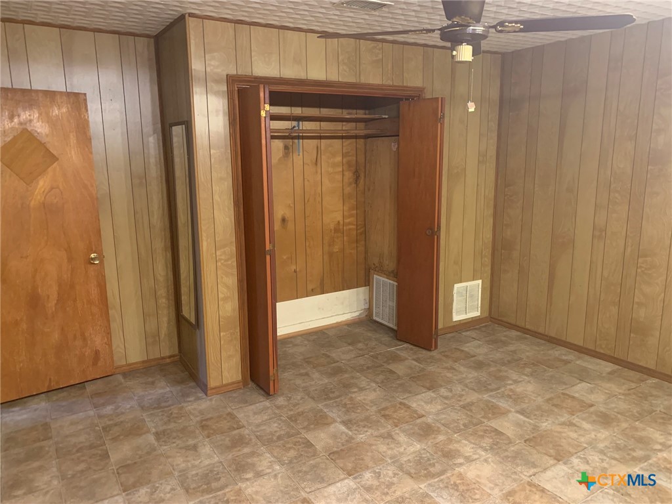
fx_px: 505
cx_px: 336
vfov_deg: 53.1
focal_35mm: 26
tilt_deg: -11.2
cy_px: 252
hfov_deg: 67.3
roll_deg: -0.2
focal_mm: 4.25
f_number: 1.8
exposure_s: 1/40
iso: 400
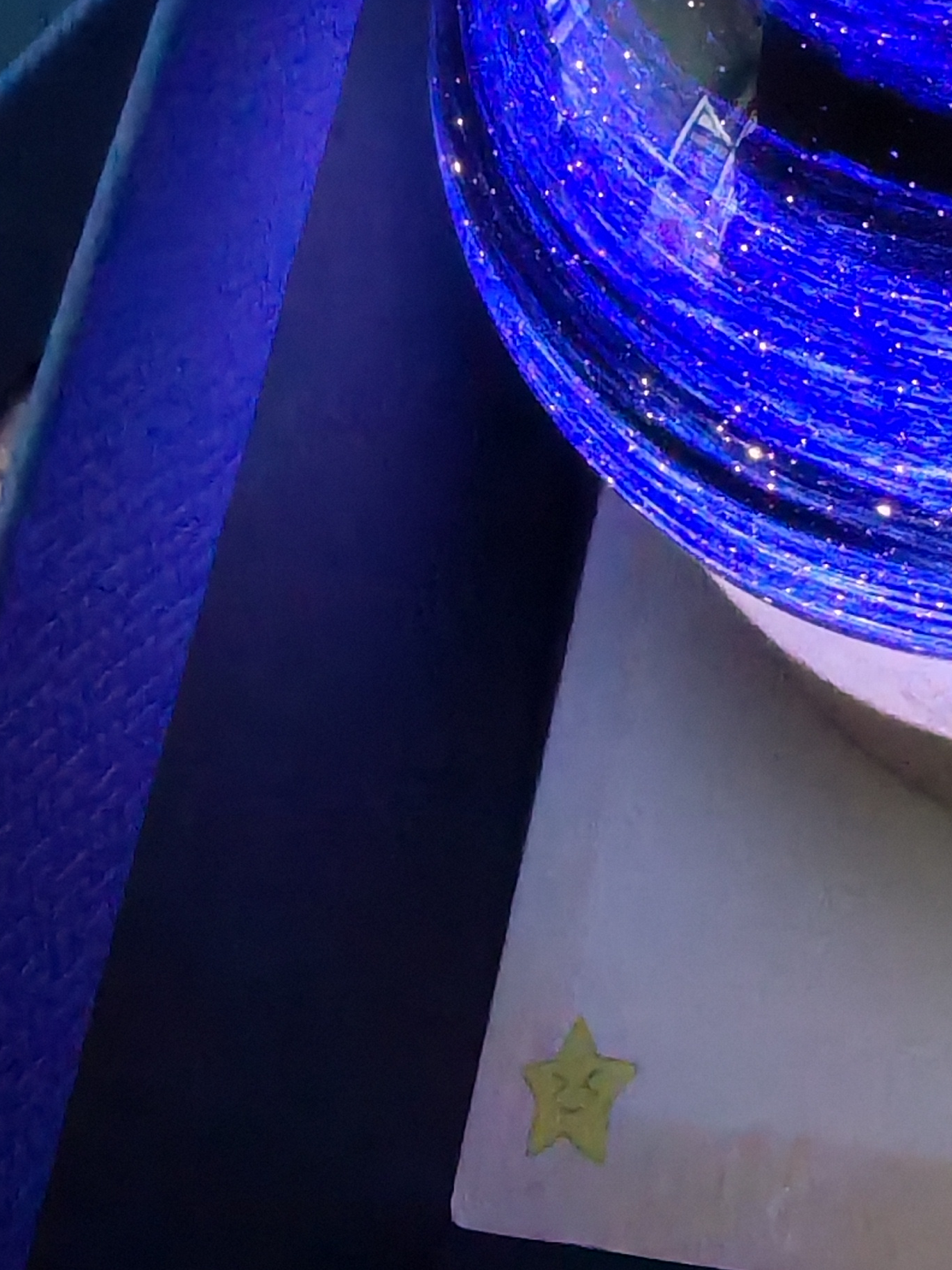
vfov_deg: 30.7
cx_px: 908
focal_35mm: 59
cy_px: 45
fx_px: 2164
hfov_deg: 23.9
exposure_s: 1/10
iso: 1000
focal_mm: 1.96
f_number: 2.2
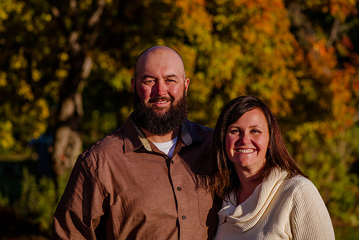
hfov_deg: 15.8
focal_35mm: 130
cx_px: 181
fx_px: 1297
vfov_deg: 10.6
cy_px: 104
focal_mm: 105
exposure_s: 1/800
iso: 100
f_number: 4.5
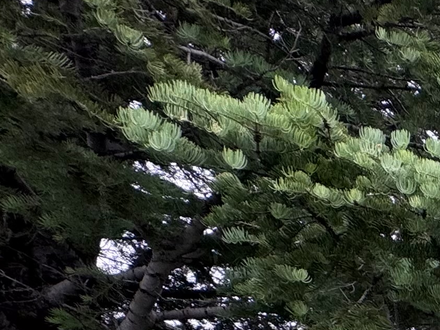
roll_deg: -0.2
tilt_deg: +1.9
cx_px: 935
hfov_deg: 17.5
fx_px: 852
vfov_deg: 17.3
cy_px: 616
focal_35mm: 67
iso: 40
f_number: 2.2
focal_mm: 2.22
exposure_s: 1/131
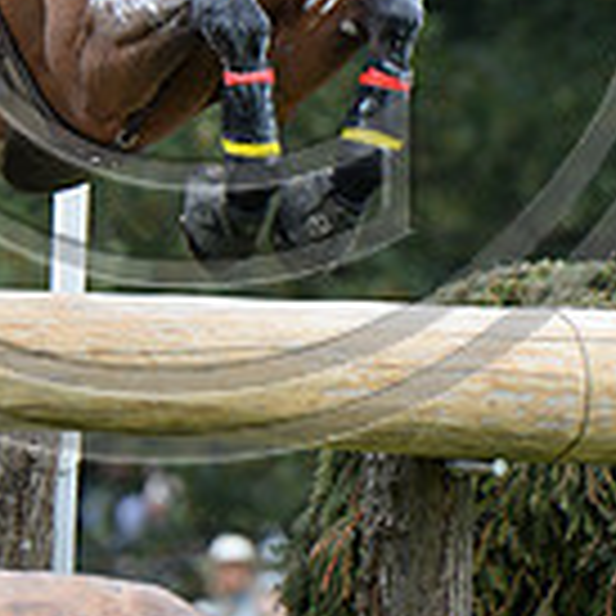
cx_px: 162
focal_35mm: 1441
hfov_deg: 1.2
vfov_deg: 1.2
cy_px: -207
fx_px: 29012
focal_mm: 400
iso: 1000
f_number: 6.3
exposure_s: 1/1000
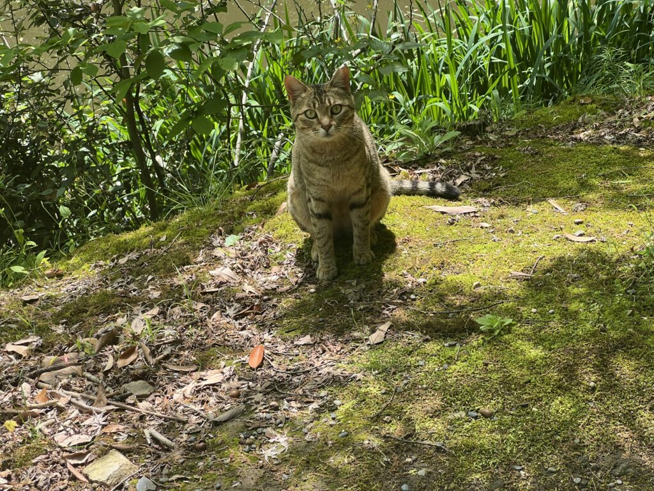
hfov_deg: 25.3
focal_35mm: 77
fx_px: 1455
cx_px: 327
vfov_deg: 19.1
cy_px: 246
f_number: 2.8
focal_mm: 9
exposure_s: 1/160
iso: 32
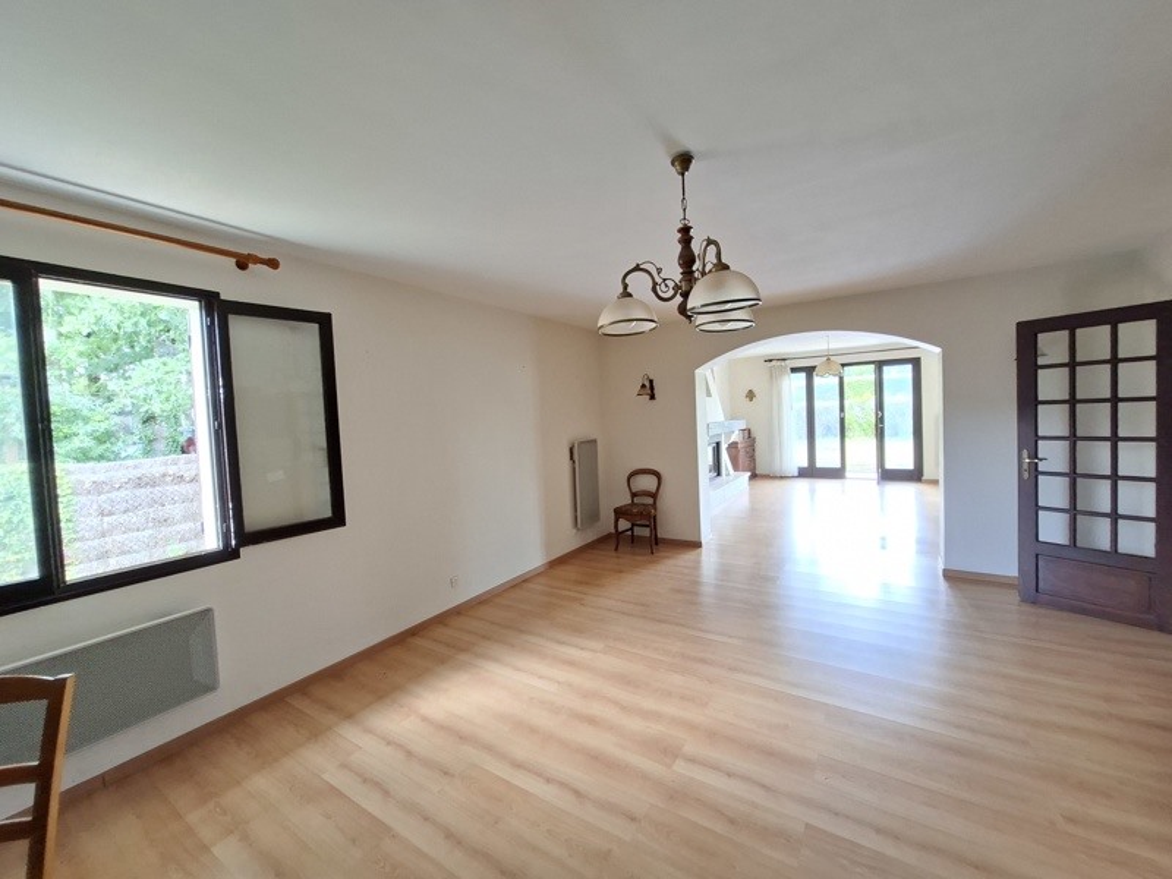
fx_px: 440
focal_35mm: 13
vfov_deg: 89.9
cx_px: 586
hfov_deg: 106.2
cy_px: 440
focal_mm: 1.74
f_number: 2.2
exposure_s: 1/24
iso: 250
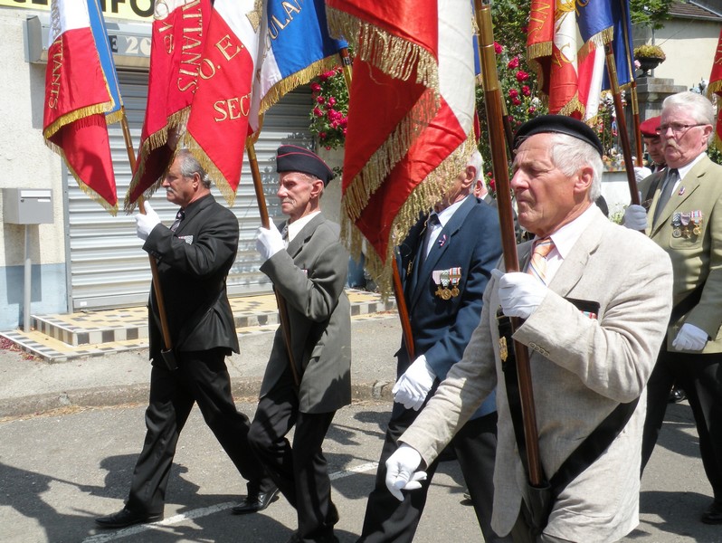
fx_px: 877
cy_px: 272
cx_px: 361
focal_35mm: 42
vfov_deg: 34.4
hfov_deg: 44.8
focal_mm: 7.4
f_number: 6.3
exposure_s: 1/252
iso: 64
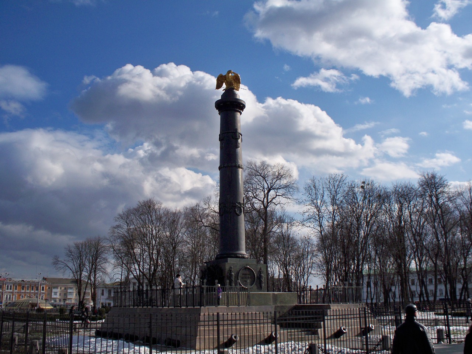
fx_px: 477
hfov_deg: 52.6
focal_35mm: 35
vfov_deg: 40.7
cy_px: 177
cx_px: 236
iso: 80
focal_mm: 7.54
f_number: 4.8
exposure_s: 1/1250
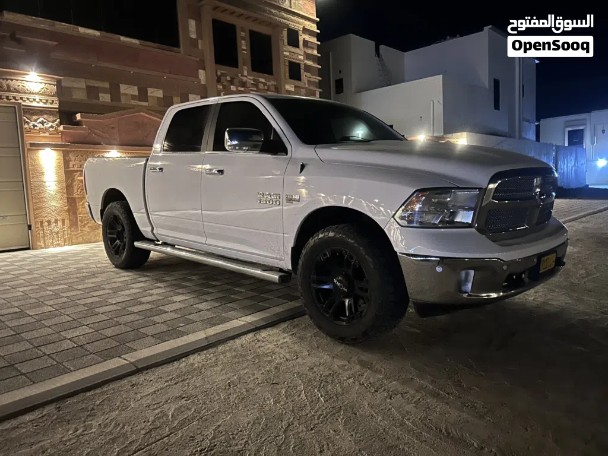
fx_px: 457
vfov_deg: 53.1
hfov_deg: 67.3
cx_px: 304
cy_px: 228
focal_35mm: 26
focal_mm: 5.7
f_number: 1.5
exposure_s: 1/9
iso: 500
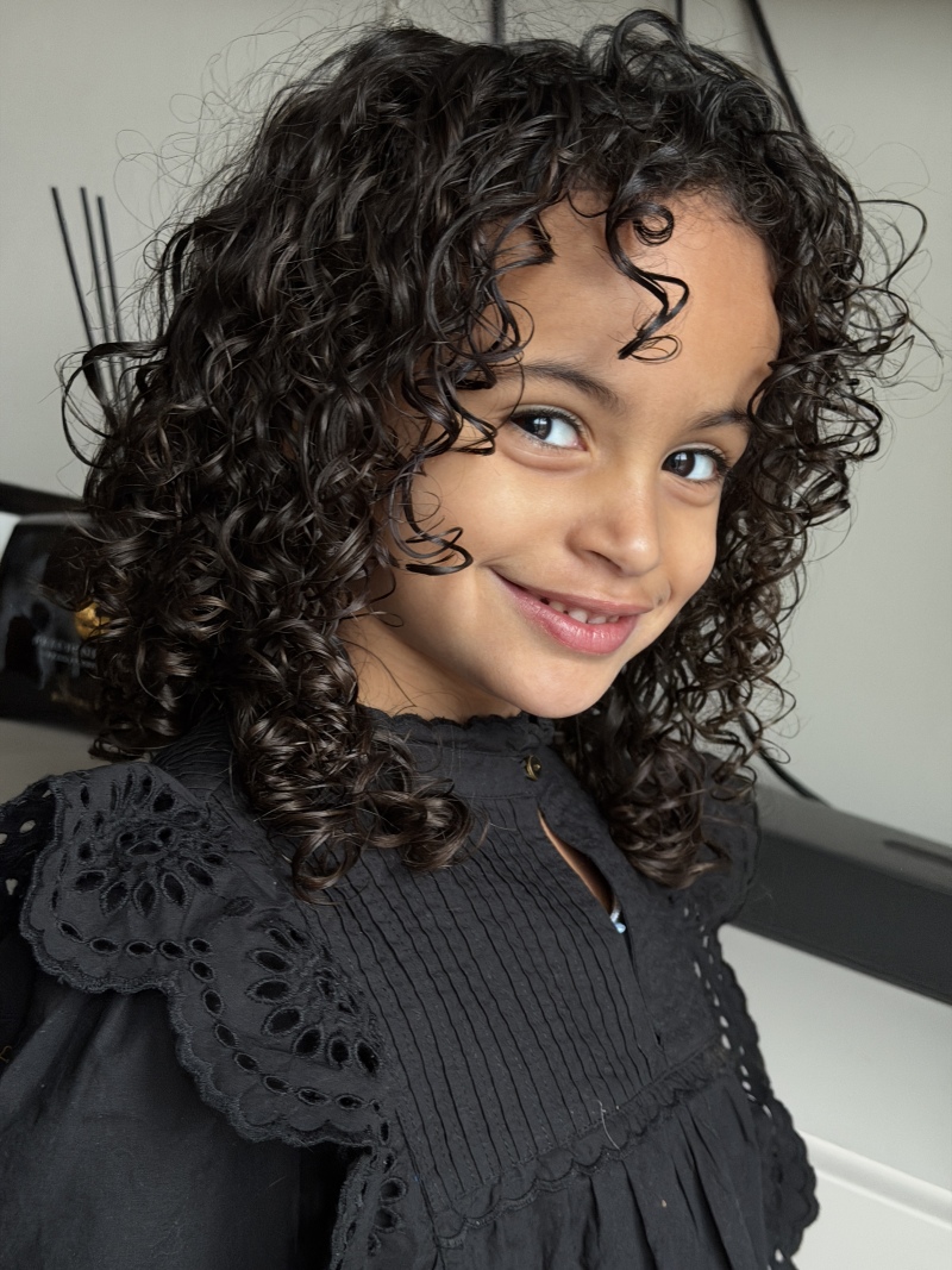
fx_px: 1760
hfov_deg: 30.3
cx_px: 476
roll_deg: -10.1
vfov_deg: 39.7
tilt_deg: -11.3
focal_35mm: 48
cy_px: 635
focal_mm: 6.76
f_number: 1.78
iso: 250
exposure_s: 1/60
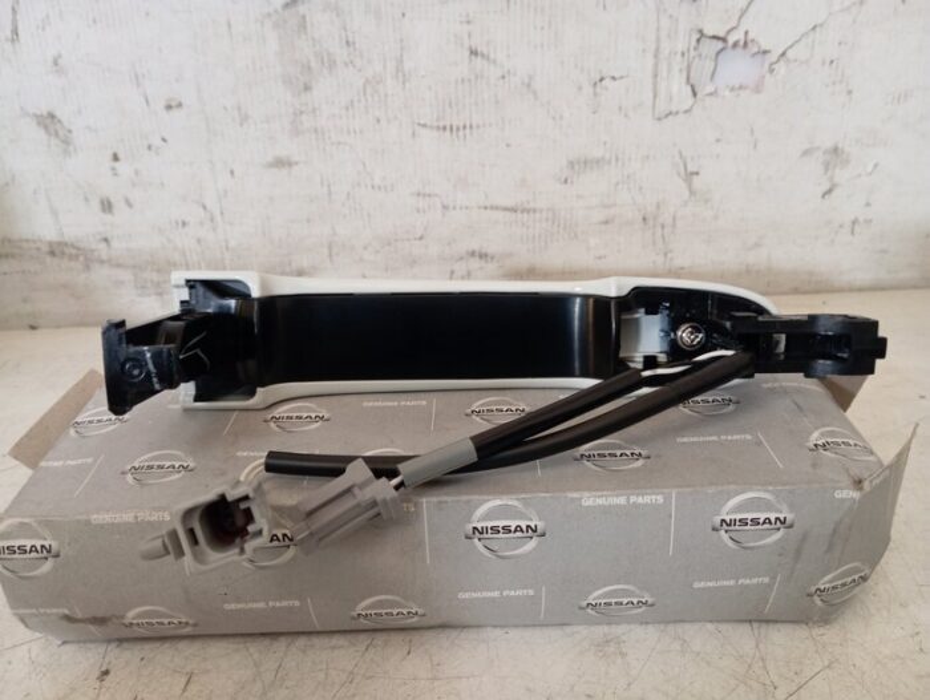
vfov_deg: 49.9
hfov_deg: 63.4
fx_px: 753
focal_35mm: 28
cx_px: 465
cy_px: 350
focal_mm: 4.22
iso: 609
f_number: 1.8
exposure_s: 1/33.3
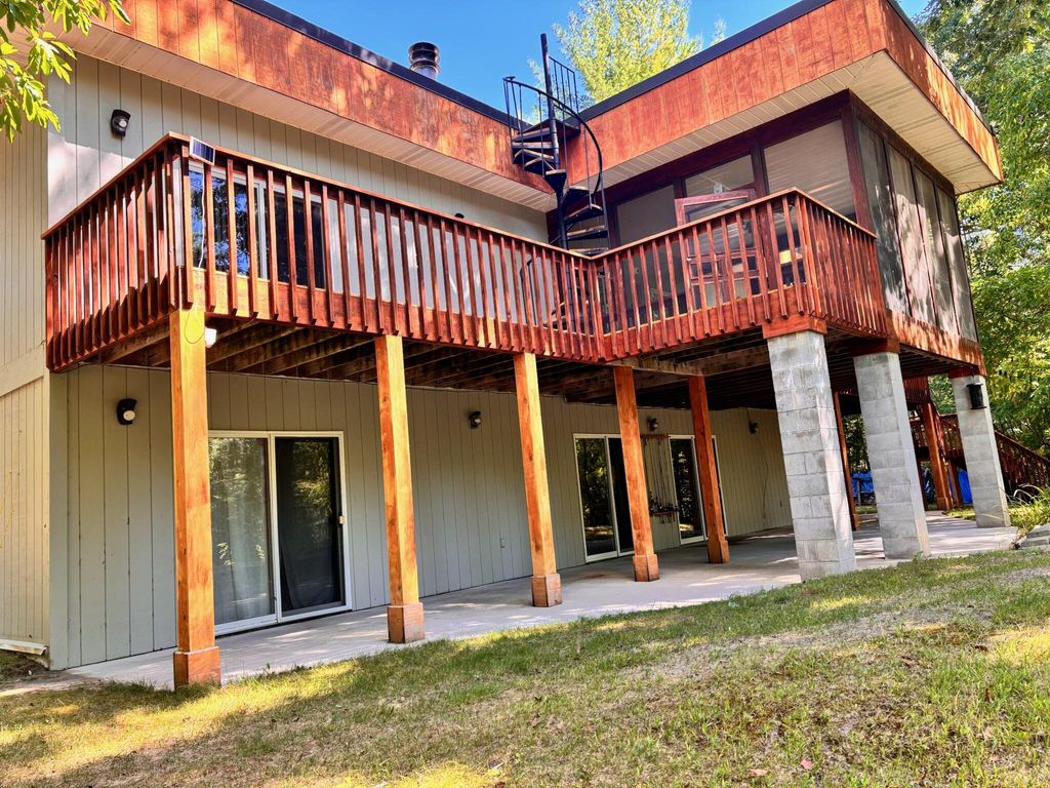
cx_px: 525
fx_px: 789
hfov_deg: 67.3
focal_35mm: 26
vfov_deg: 53.1
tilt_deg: +8.3
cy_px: 394
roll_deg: +5.4
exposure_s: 1/163
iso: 50
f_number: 1.6
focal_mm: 5.96
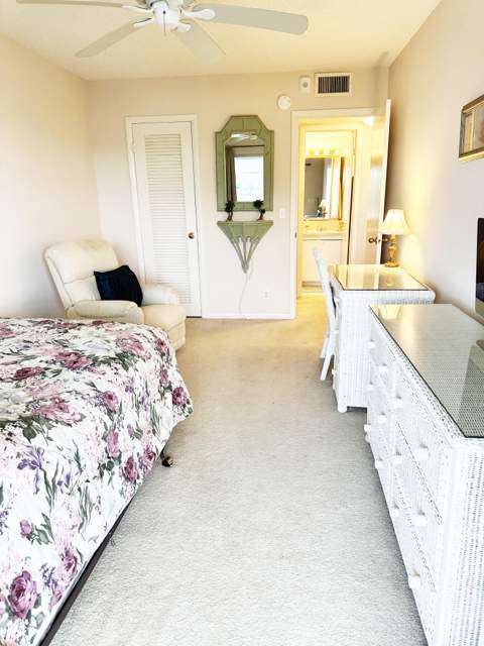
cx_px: 242
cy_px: 323
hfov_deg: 56.8
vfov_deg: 71.6
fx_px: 447
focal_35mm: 24
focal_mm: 6.86
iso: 160
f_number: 1.78
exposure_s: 1/120
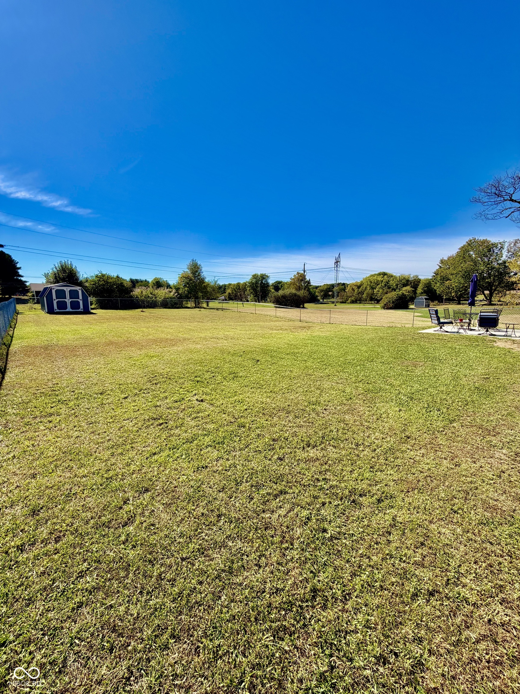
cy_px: 347
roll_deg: -0.3
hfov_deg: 85.7
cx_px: 260
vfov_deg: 102.1
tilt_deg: -10.1
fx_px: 280
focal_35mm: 14
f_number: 2.2
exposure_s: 1/864
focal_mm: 2.22
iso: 20
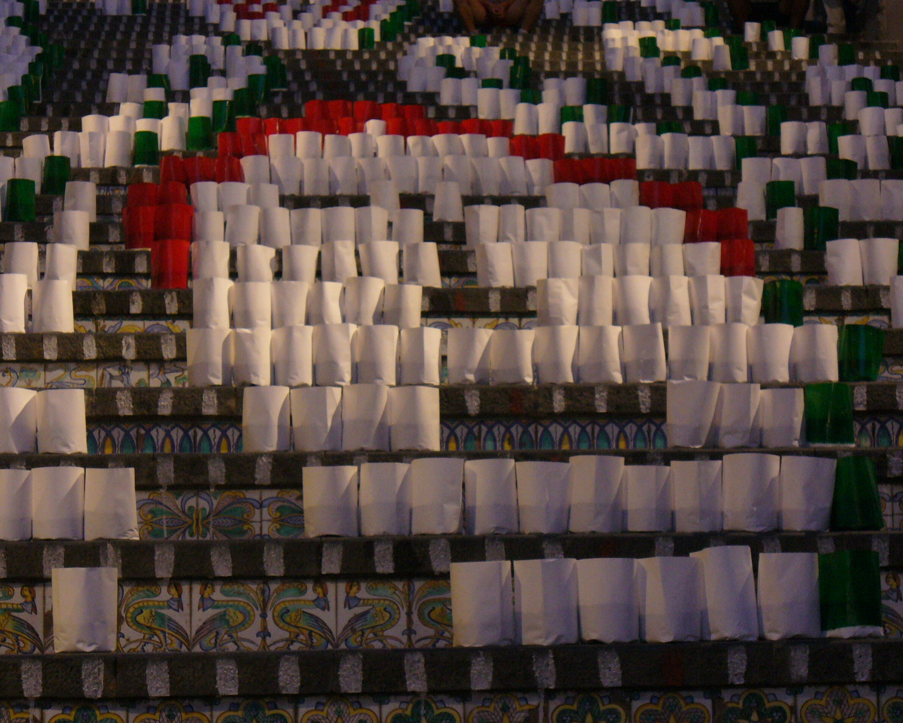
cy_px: 362
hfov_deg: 16.6
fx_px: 3101
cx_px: 479
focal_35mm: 116
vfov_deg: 13.3
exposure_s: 1/8
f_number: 3.6
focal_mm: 18.3
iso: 200
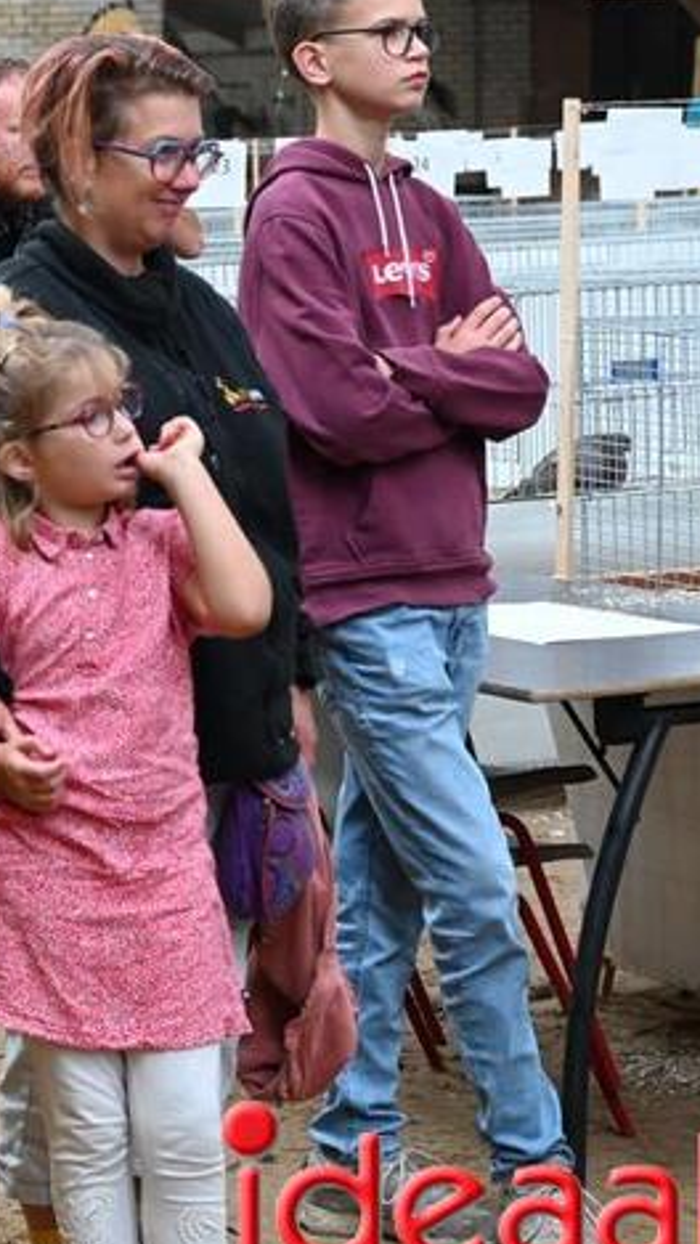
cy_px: 524
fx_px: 3793
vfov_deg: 18.6
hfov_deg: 10.1
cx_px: -459
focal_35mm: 115
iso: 1250
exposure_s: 1/100
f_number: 5
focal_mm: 52
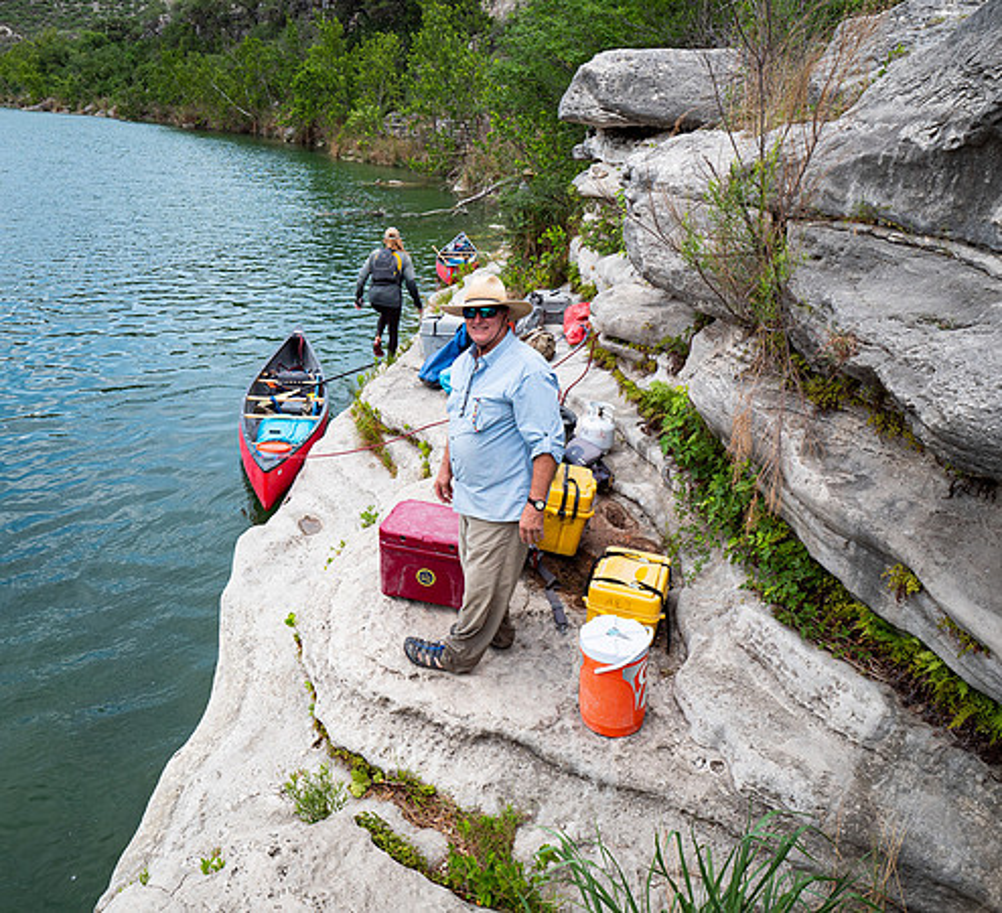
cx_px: 467
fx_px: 821
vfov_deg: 58.1
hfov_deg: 62.7
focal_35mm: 26
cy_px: 428
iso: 200
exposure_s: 1/500
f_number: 5.6
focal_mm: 11
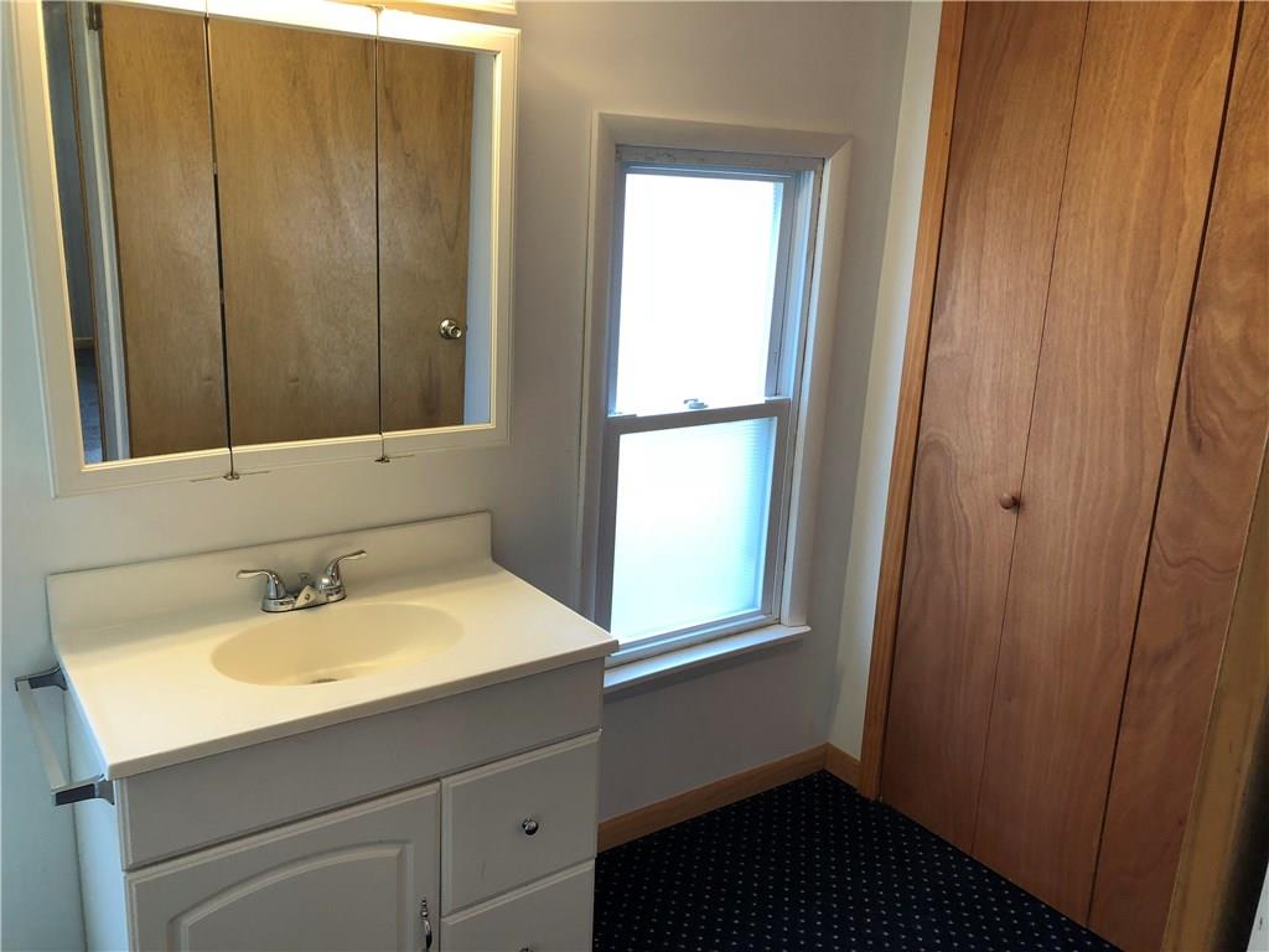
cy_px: 476
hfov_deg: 63.4
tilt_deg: -15.5
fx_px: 1026
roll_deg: -1.8
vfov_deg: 49.7
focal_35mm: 28
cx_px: 634
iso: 32
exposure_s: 1/30
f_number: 1.8
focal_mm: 3.99
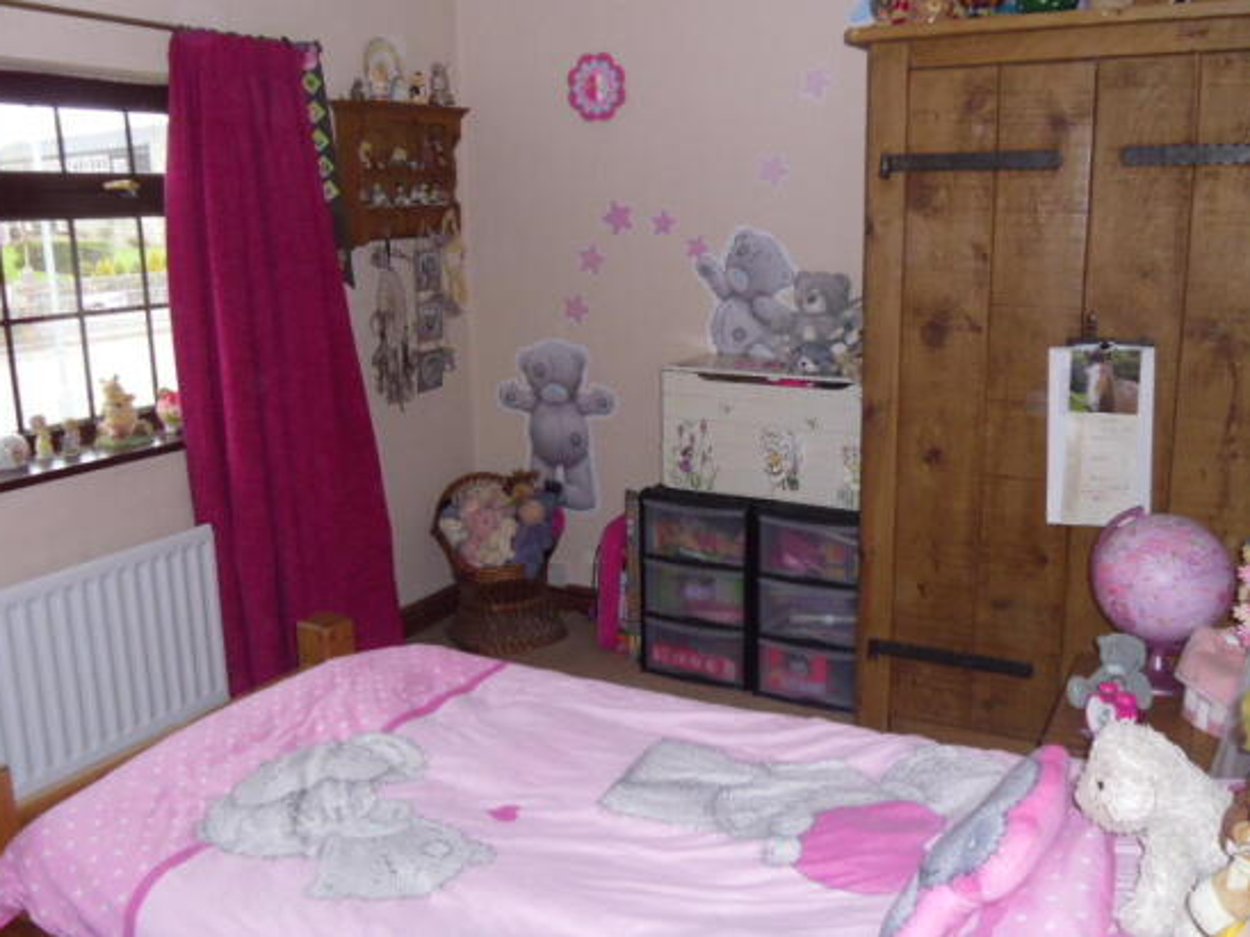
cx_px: 596
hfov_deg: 55.3
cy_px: 441
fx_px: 1192
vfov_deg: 42.9
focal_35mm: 33
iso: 200
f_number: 3.3
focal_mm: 5.6
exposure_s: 1/45
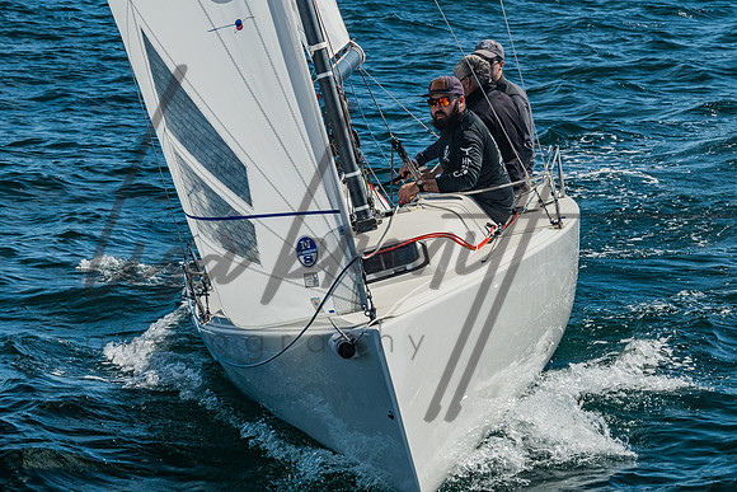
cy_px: 56
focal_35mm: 147
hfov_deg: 14.0
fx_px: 3002
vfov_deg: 9.3
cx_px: 501
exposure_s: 1/640
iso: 400
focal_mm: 82
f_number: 10
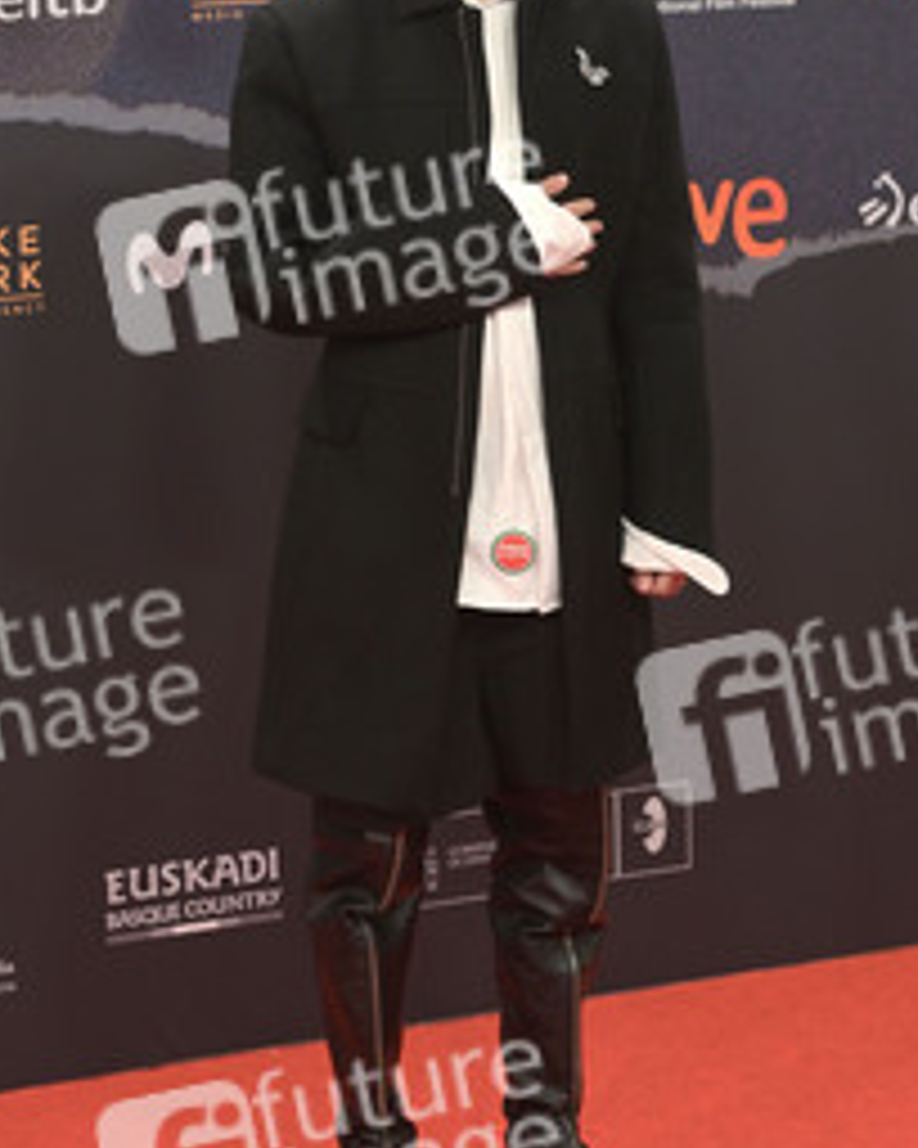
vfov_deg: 15.4
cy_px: 473
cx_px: 459
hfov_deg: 12.3
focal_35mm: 125
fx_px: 4245
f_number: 5
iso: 1250
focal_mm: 85
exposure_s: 1/400
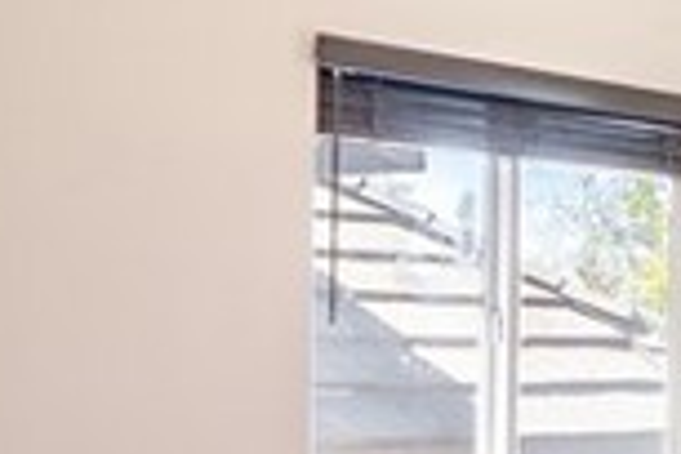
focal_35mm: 107
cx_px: 1073
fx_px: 2024
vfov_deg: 12.7
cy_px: 407
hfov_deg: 17.0
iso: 50
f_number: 22
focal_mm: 16
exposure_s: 1/3
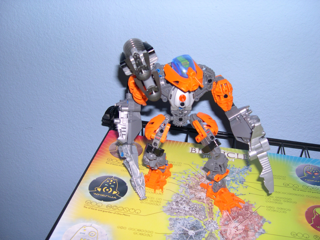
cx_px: 160
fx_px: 351
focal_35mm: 38
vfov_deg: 37.7
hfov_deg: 49.0
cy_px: 120
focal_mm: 8
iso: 100
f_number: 2.8
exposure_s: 1/60
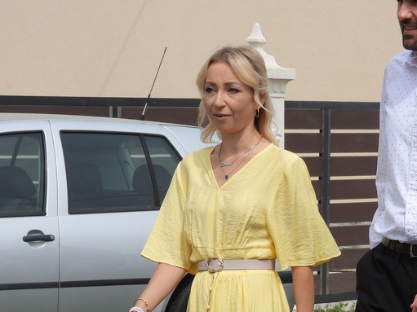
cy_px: 256
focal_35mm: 270
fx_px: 3252
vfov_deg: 5.5
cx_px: 406
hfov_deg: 7.3
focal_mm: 20.7
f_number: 4
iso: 100
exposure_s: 1/1000
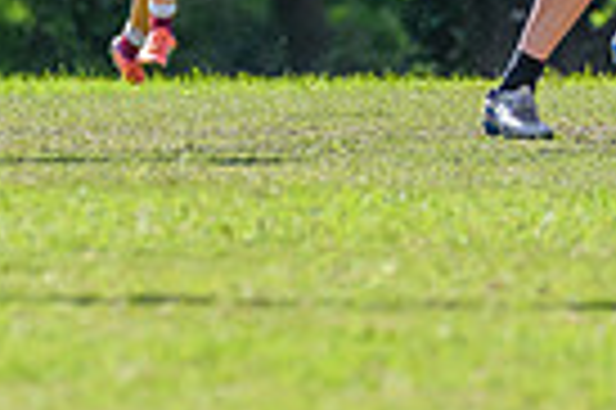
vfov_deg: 0.9
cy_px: -271
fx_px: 25004
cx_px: 755
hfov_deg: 1.4
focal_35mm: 1463
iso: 800
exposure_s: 1/1250
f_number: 7.1
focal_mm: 270
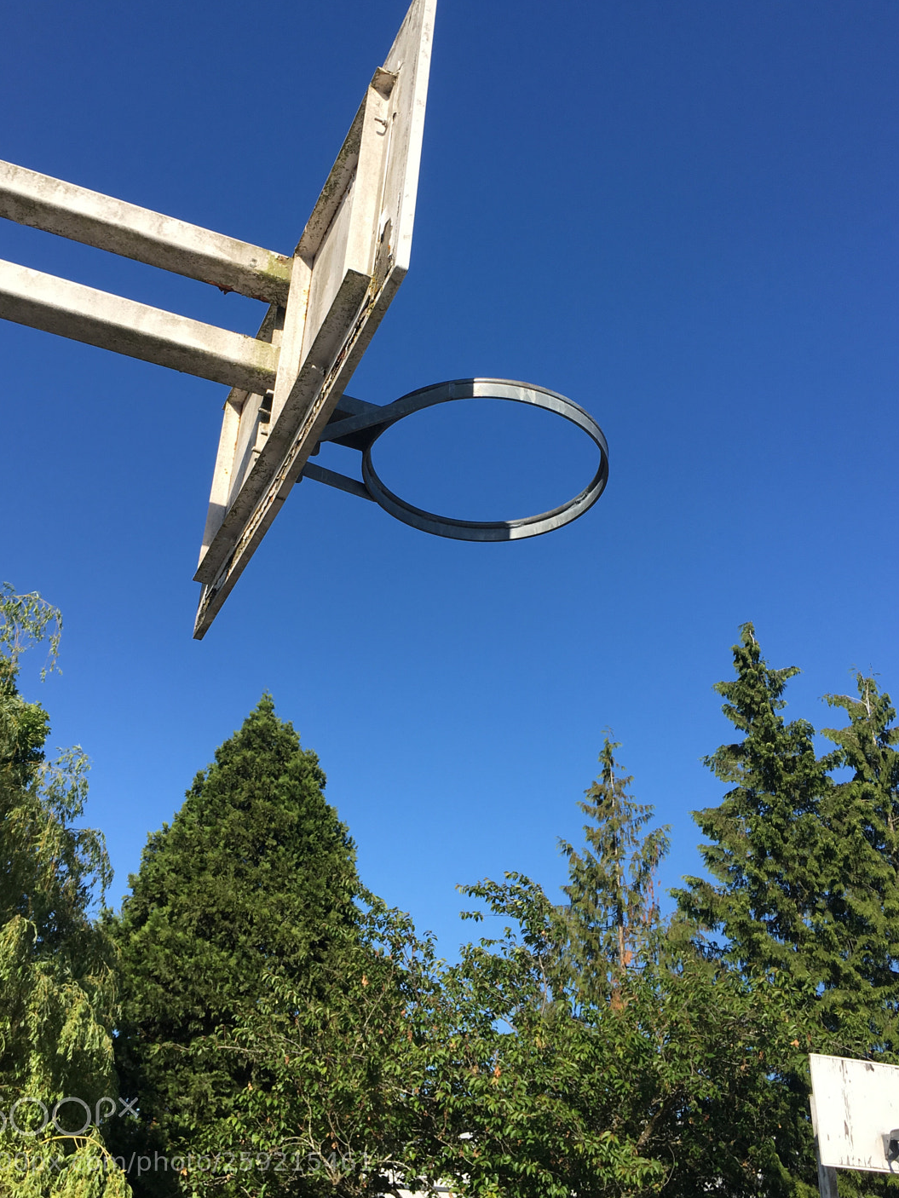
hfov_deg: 43.0
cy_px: 547
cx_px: 438
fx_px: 1142
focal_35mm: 33
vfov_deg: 55.3
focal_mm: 4.15
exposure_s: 1/1183
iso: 25
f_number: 2.2
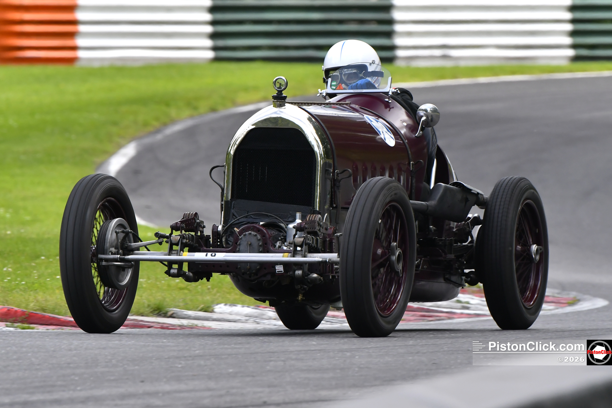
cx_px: 306
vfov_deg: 3.8
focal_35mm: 360
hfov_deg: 5.7
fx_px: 6119
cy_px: 204
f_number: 5.6
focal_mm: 240
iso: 900
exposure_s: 1/640
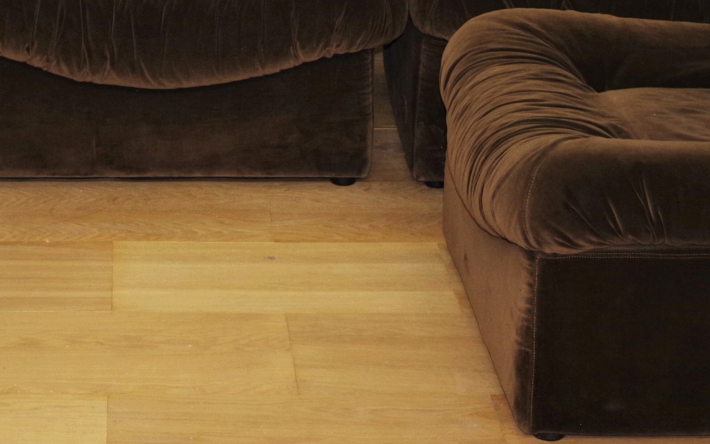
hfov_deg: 19.3
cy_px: -162
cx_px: 176
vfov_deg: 11.8
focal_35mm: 107
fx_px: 2070
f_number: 4
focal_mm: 24.38
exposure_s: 1/60
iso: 800
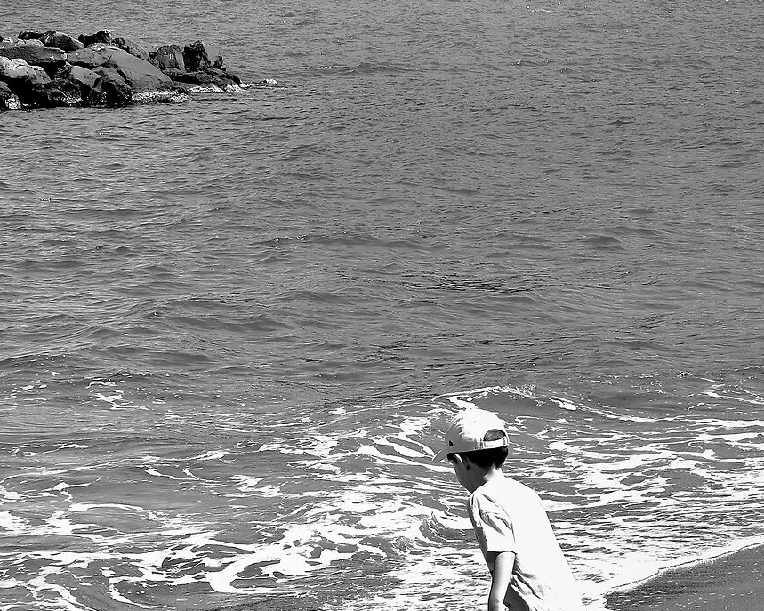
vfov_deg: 11.1
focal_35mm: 139
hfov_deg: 13.7
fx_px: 3143
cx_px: 772
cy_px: 85
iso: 200
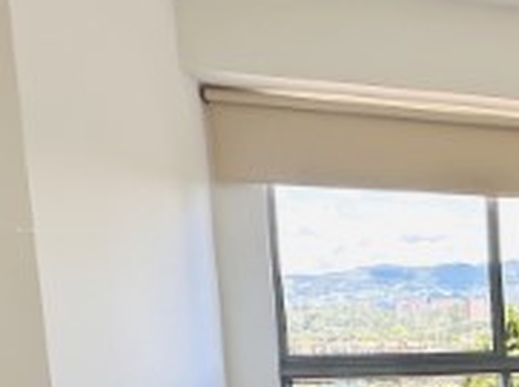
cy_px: 407
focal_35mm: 62
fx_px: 928
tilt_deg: -5.9
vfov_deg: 22.5
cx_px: 958
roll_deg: -0.4
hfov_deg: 20.6
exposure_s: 1/194
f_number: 2.2
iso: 40
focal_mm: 2.22
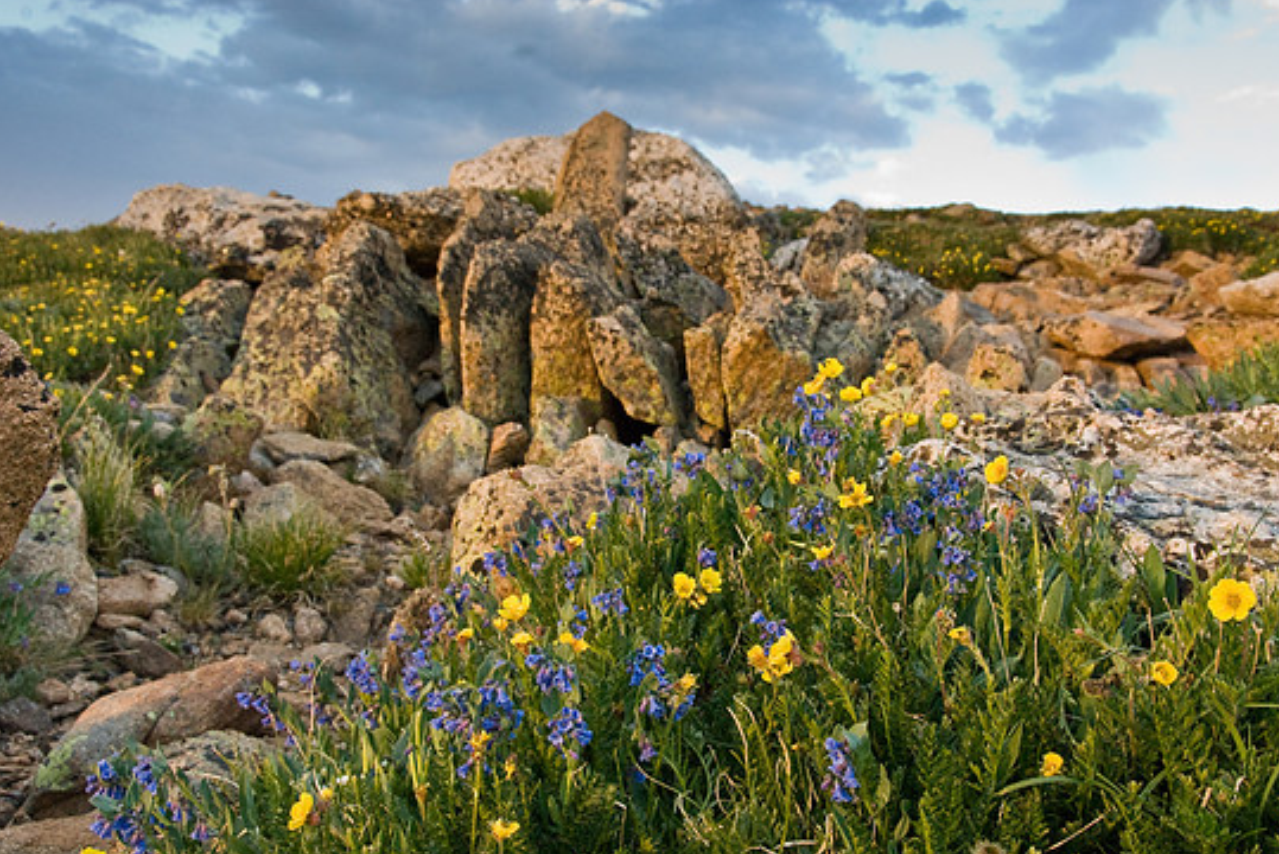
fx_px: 1493
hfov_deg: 46.4
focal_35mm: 42
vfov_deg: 31.9
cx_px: 669
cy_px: 451
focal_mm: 26
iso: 800
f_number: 11
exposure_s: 1/30
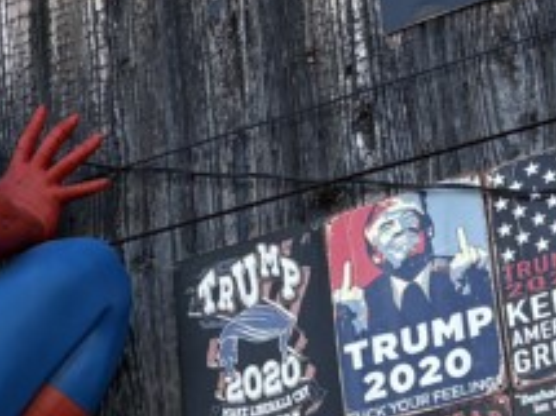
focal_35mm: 157
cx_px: -429
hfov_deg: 11.7
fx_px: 2520
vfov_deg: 9.1
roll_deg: +1.4
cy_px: 686
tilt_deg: +18.8
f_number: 1.6
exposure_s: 1/647
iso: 50
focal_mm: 5.96
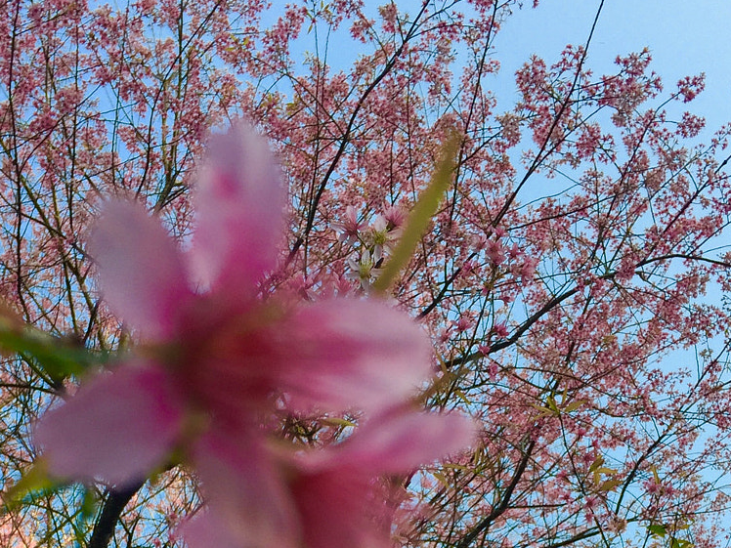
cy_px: 722
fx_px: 1309
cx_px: 296
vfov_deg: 21.3
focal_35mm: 62
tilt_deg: +66.6
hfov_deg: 31.1
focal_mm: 4.15
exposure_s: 1/173
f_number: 2.2
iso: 32
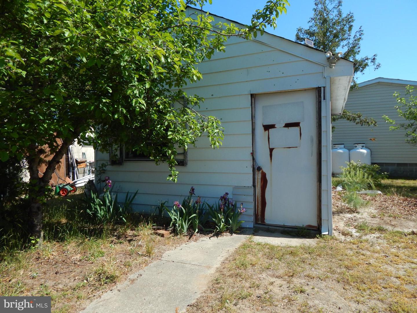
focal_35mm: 23
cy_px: 156
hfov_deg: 73.9
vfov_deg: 58.9
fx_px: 277
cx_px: 208
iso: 125
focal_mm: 4
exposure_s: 1/1500
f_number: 3
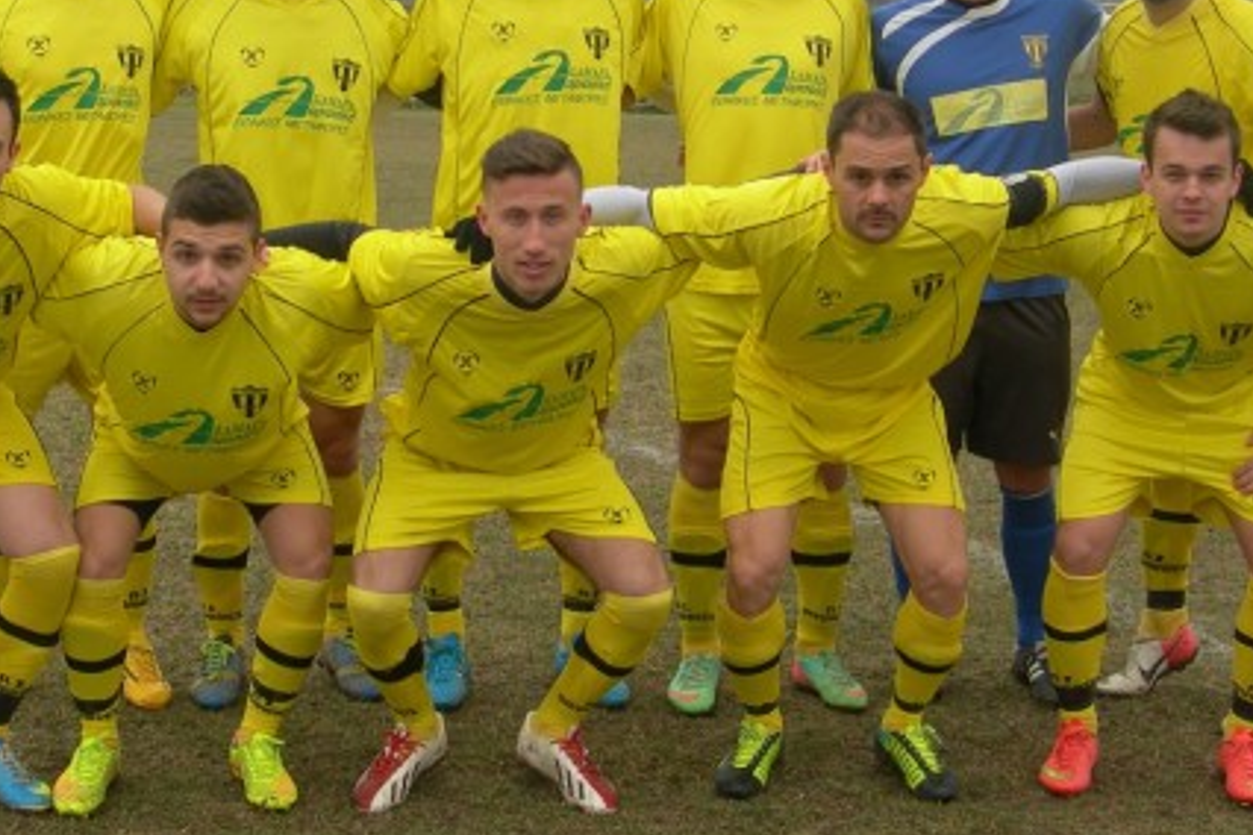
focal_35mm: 66
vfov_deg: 20.5
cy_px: 225
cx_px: 532
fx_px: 2297
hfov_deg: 30.5
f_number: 4.9
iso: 50
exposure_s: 1/104
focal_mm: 8.5
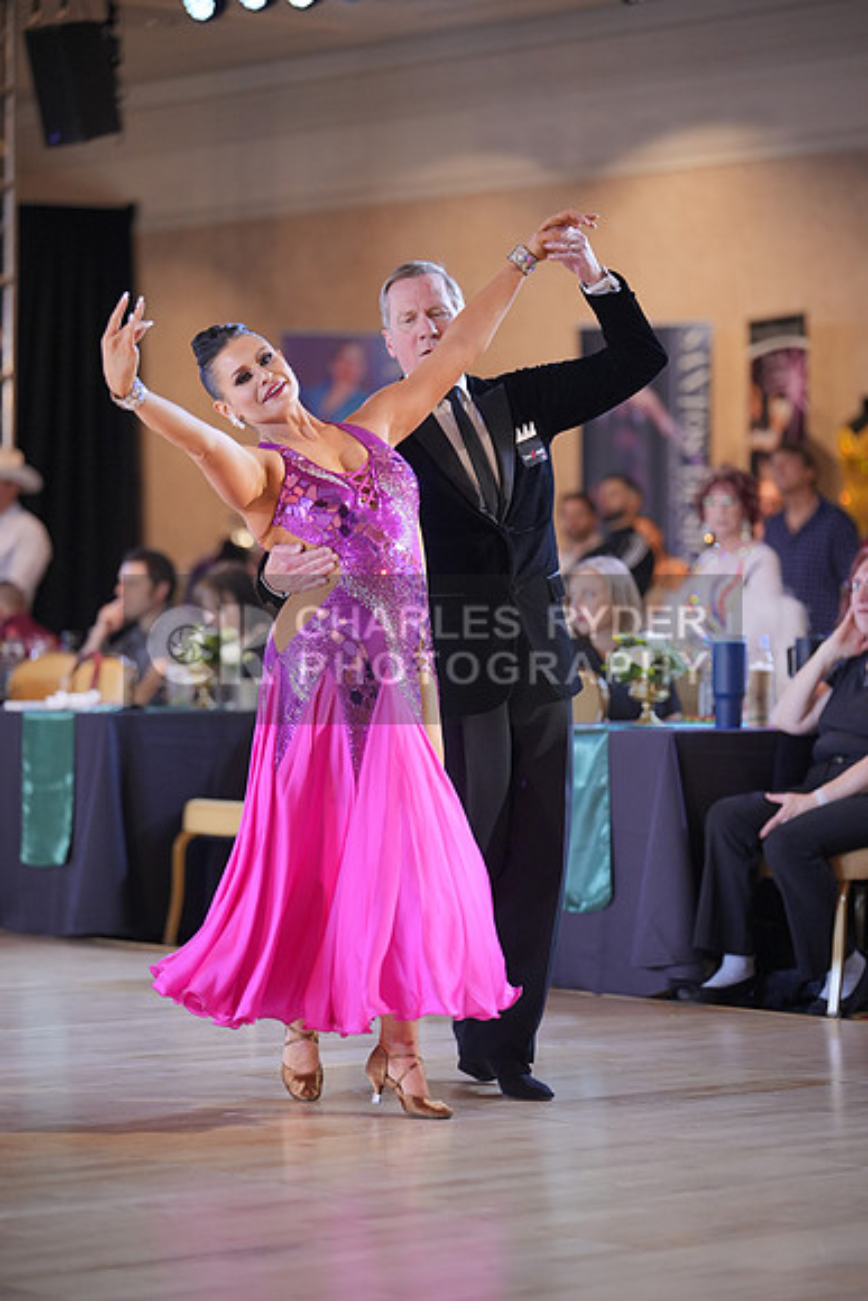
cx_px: 434
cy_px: 650
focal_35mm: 100
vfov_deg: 20.4
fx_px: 3614
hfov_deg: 13.7
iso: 1250
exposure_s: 1/500
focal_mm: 100
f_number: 2
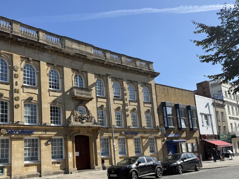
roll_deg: +3.3
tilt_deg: +10.1
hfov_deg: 55.9
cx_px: 85
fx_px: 221
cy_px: 117
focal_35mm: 32
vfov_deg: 43.6
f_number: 1.78
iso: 80
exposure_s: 1/3953
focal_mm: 6.76
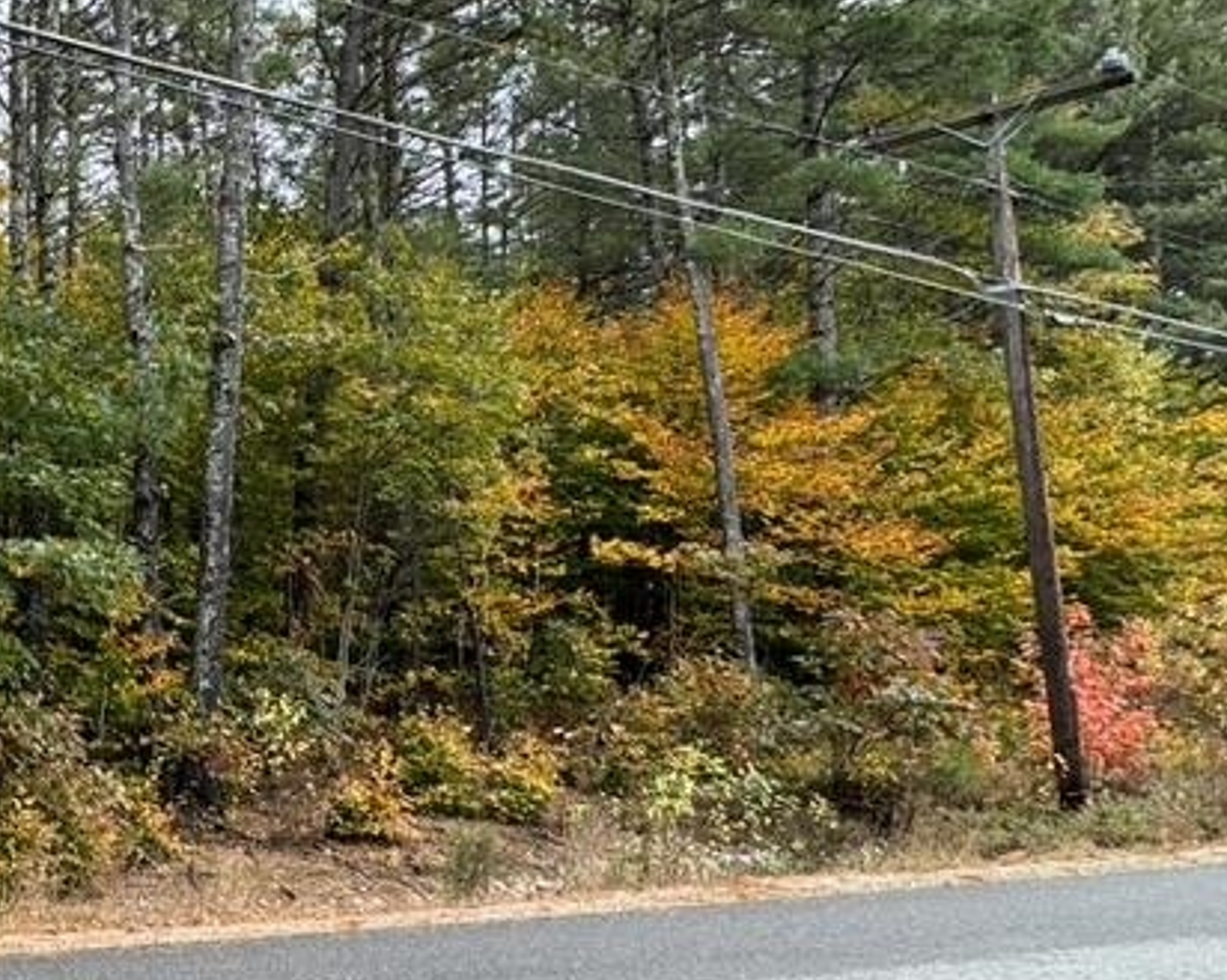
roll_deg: +0.9
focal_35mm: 34
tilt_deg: +6.7
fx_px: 1234
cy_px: 518
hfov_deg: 42.7
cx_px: -89
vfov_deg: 43.3
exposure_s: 1/99
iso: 64
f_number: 2.2
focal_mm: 2.22
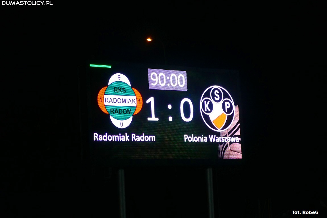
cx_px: 164
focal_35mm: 107
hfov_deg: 19.1
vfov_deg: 12.8
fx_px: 972
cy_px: 109
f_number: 3.9
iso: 500
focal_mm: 39.2
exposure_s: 1/250
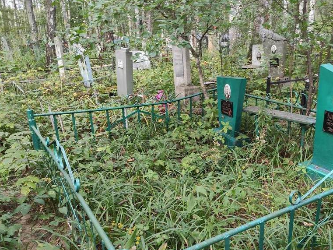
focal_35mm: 35
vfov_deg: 40.3
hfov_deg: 52.2
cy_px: 165
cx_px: 204
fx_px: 337
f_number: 1.75
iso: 232
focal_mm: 4.77
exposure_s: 1/60
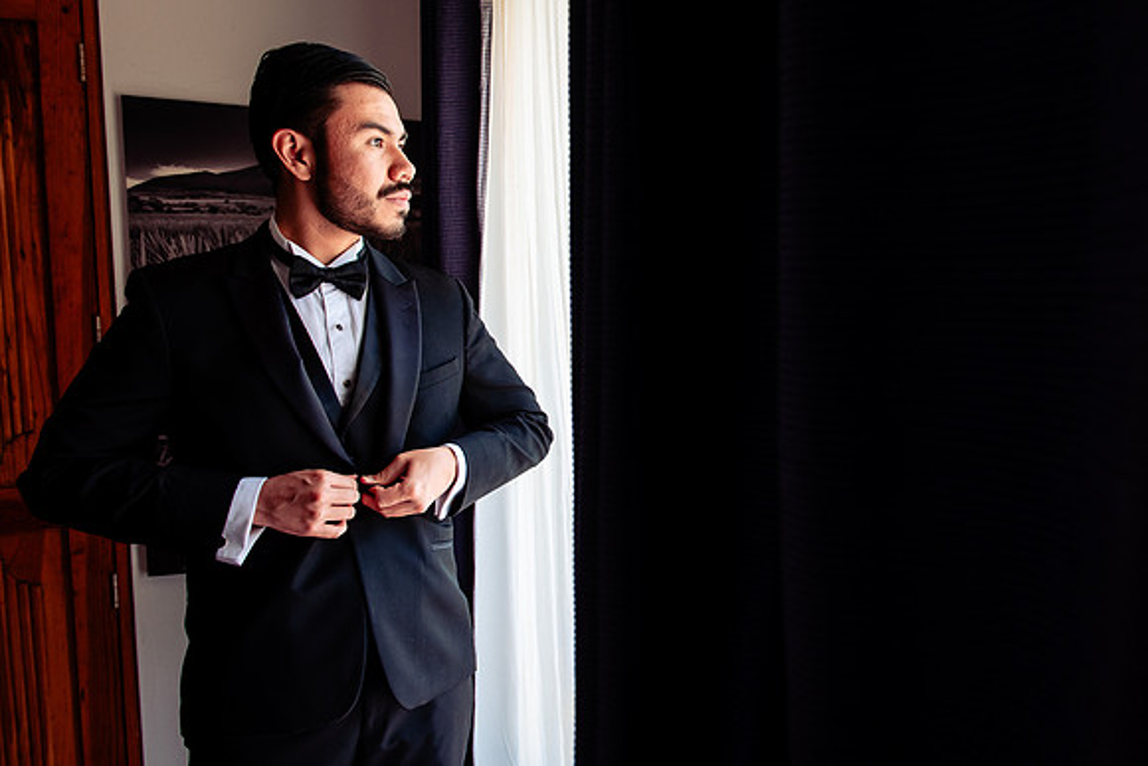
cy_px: 397
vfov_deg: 45.3
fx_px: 917
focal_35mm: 29
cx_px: 684
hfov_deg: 63.6
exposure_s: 1/250
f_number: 3.5
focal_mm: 24
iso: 800
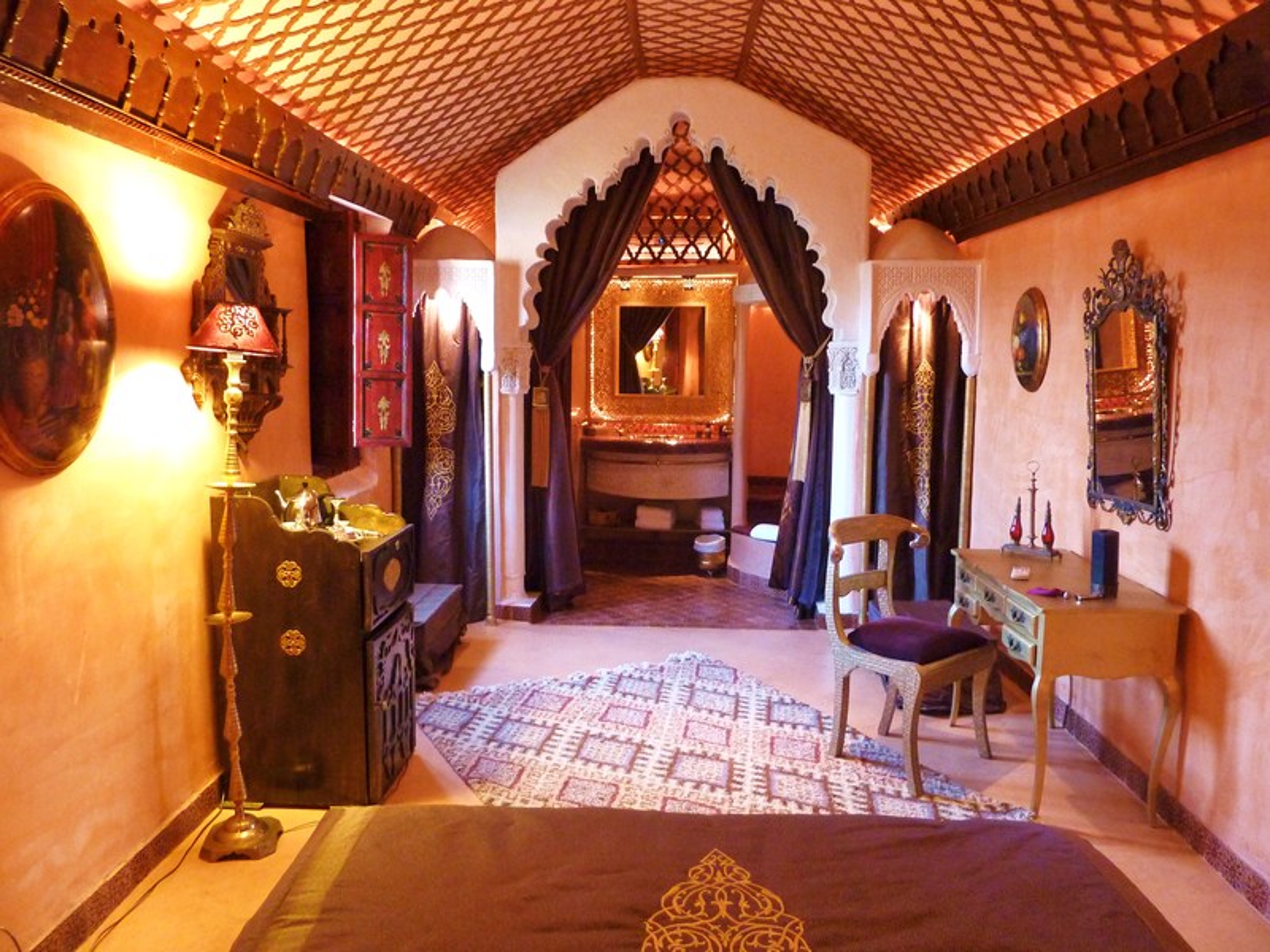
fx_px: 917
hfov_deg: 69.4
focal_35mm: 25
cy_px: 476
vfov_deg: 54.9
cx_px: 635
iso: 400
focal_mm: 4.1
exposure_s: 1/8
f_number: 3.3
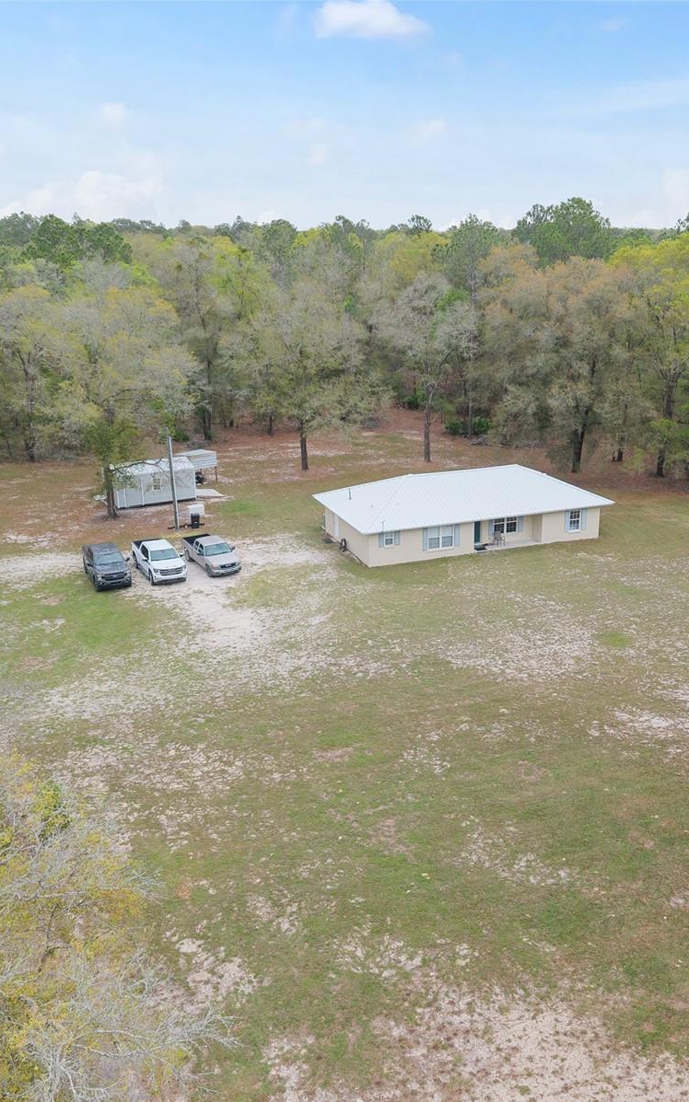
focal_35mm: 34
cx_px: 426
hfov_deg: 37.1
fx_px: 1022
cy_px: 551
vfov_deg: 56.7
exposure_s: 1/800
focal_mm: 8.67
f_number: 1.8
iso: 290
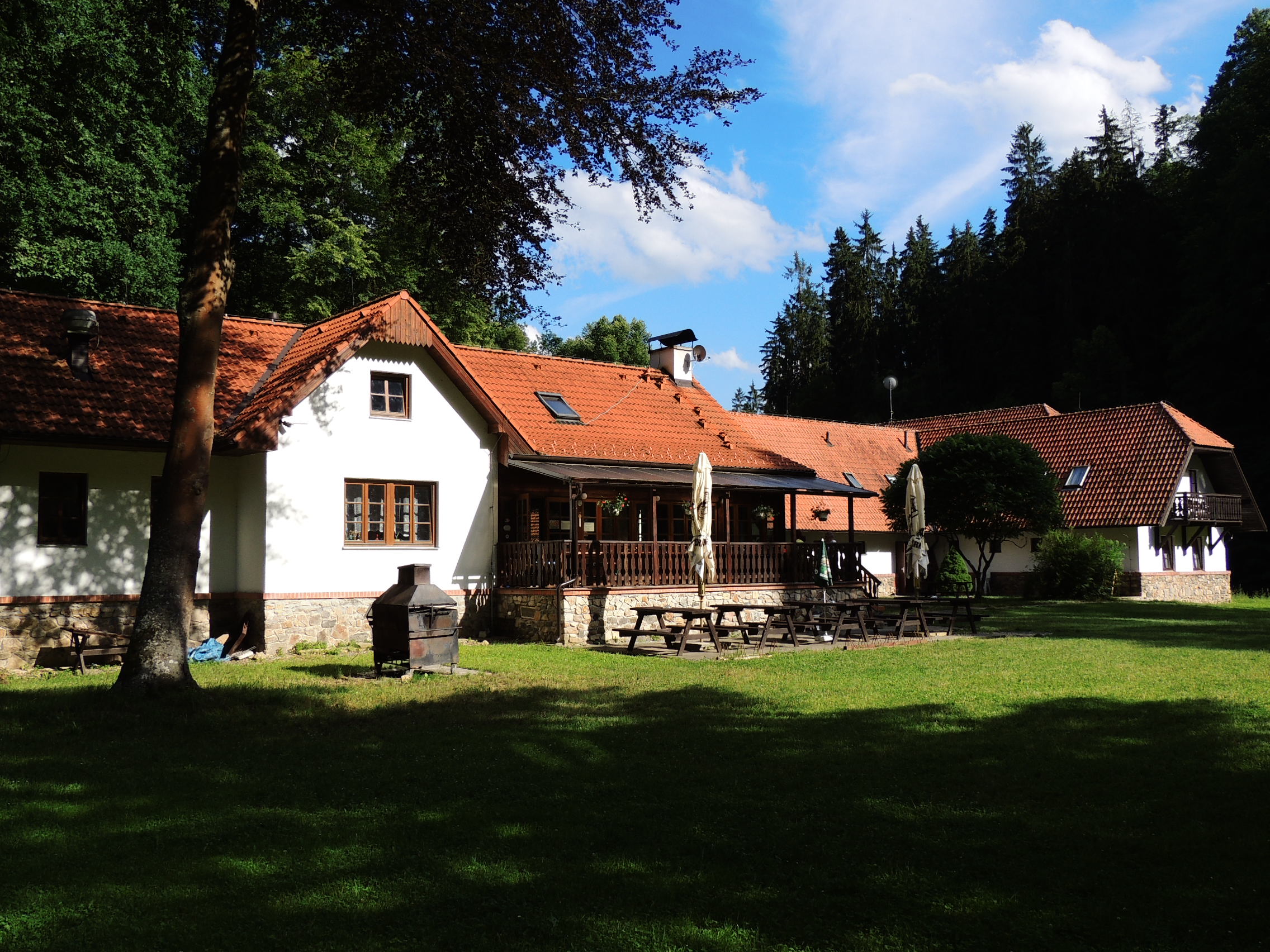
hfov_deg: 55.4
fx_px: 1211
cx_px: 635
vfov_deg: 42.9
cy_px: 476
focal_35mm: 33
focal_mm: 5.8
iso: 100
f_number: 3.2
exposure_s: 1/1000
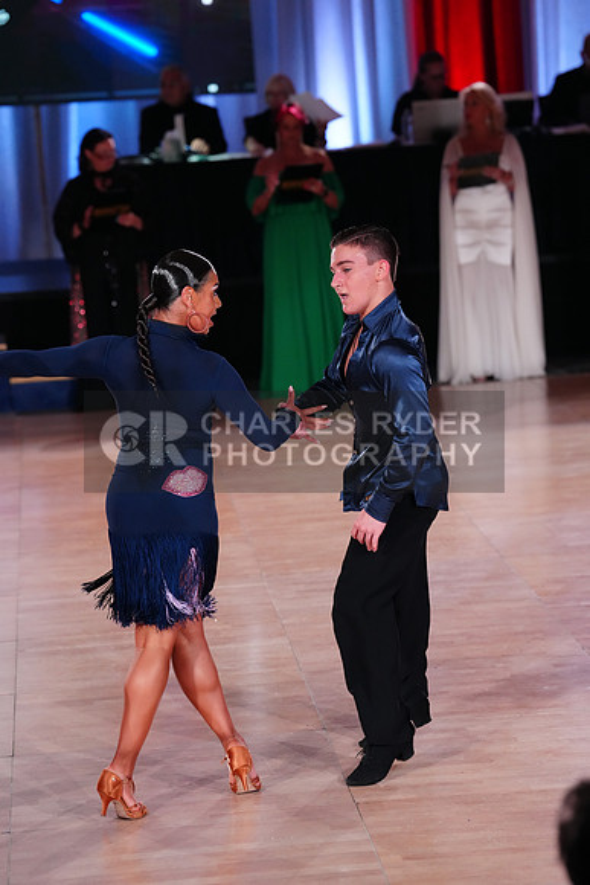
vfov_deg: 15.3
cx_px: 295
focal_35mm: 134
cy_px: 442
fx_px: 3292
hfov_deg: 10.2
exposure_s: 1/500
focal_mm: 134
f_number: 4
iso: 3200
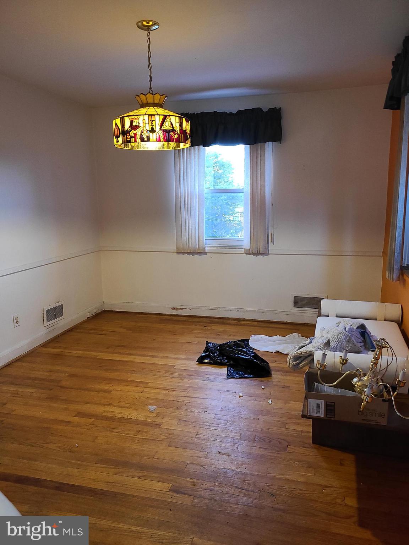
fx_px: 410
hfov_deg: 53.1
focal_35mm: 26
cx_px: 204
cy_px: 272
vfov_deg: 67.3
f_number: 1.8
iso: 320
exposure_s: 1/39
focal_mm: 5.4
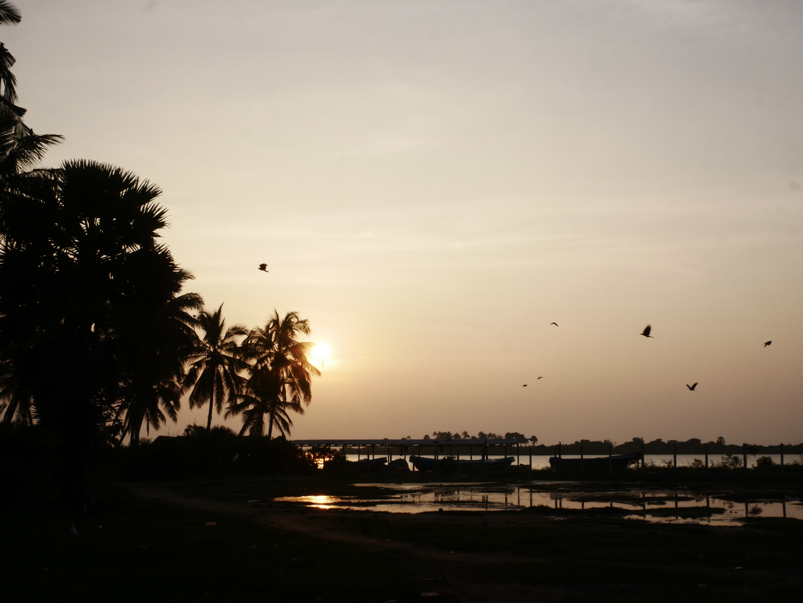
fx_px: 1160
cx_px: 402
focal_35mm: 50
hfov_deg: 38.2
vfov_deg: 29.1
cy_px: 302
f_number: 22
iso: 400
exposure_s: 1/160
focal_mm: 25
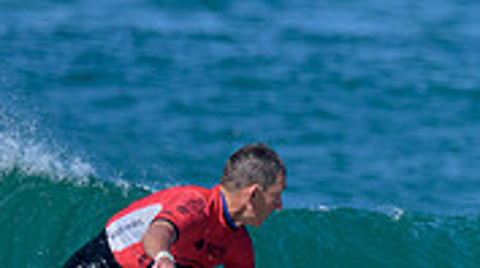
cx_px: 325
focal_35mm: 3783
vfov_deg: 0.3
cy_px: 320
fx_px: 48084
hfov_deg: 0.6
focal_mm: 800
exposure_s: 1/2000
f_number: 6.3
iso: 320
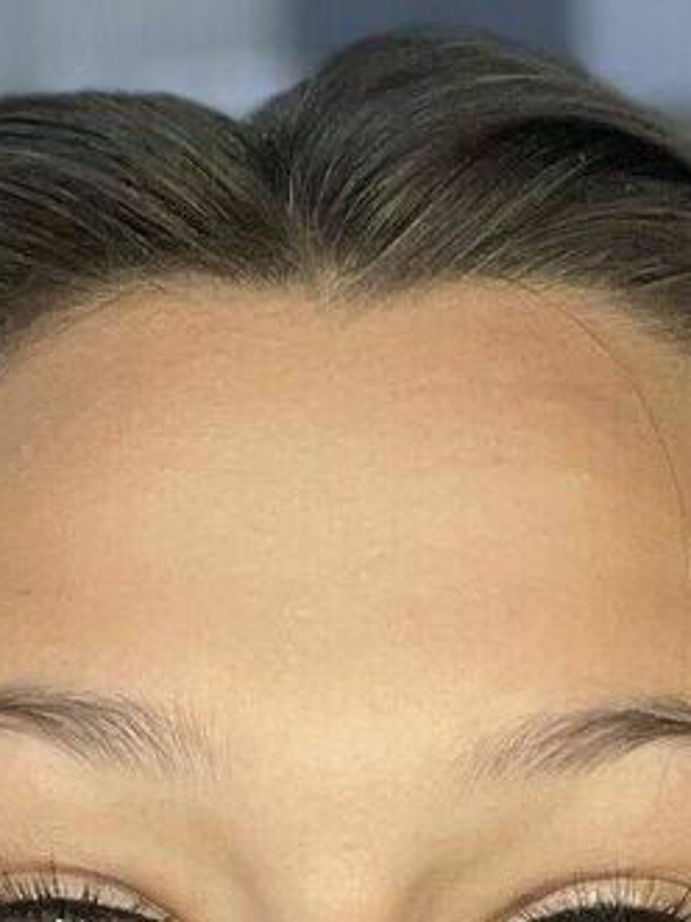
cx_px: 276
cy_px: 1070
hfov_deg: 10.2
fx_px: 3862
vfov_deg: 13.3
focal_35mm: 145
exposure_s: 1/121
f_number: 2.2
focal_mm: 2.71
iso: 50
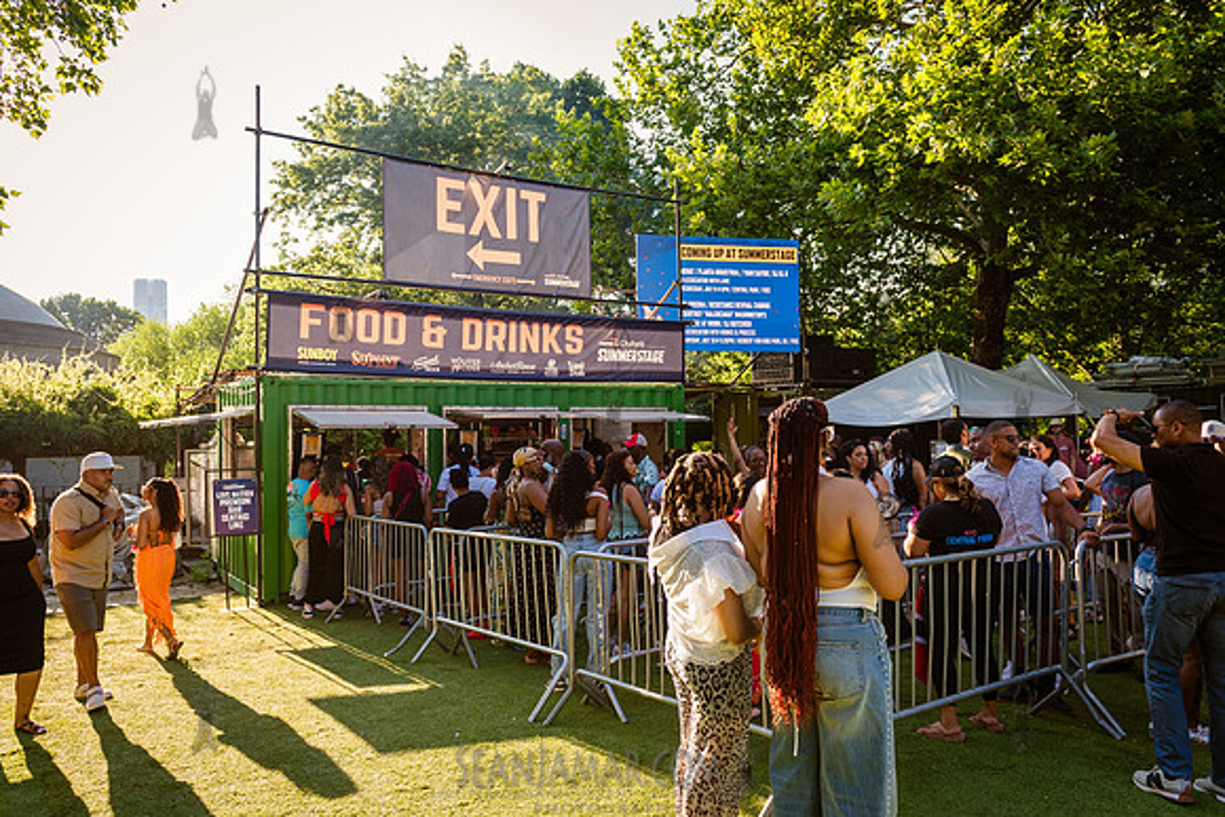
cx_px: 580
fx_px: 893
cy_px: 411
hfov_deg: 68.9
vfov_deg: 49.2
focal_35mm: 26
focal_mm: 24
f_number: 4.5
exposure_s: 1/400
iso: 400
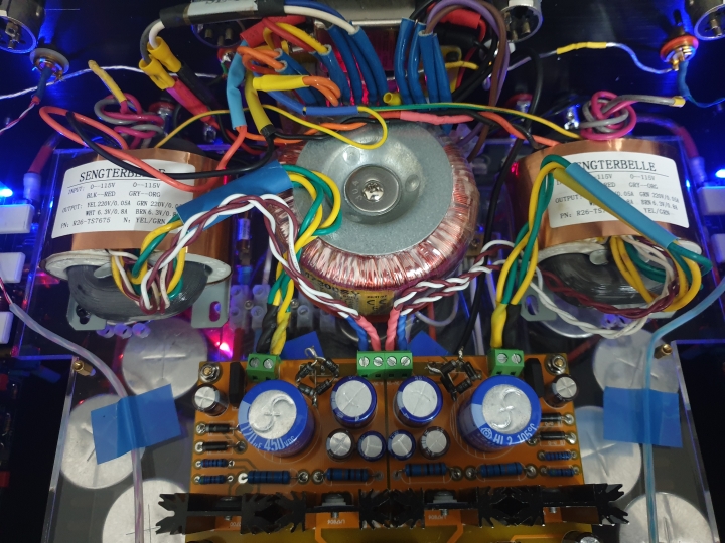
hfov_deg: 67.3
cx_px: 362
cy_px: 272
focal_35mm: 26
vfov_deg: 53.1
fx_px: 545
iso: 250
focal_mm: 4.3
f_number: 1.5
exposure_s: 1/17
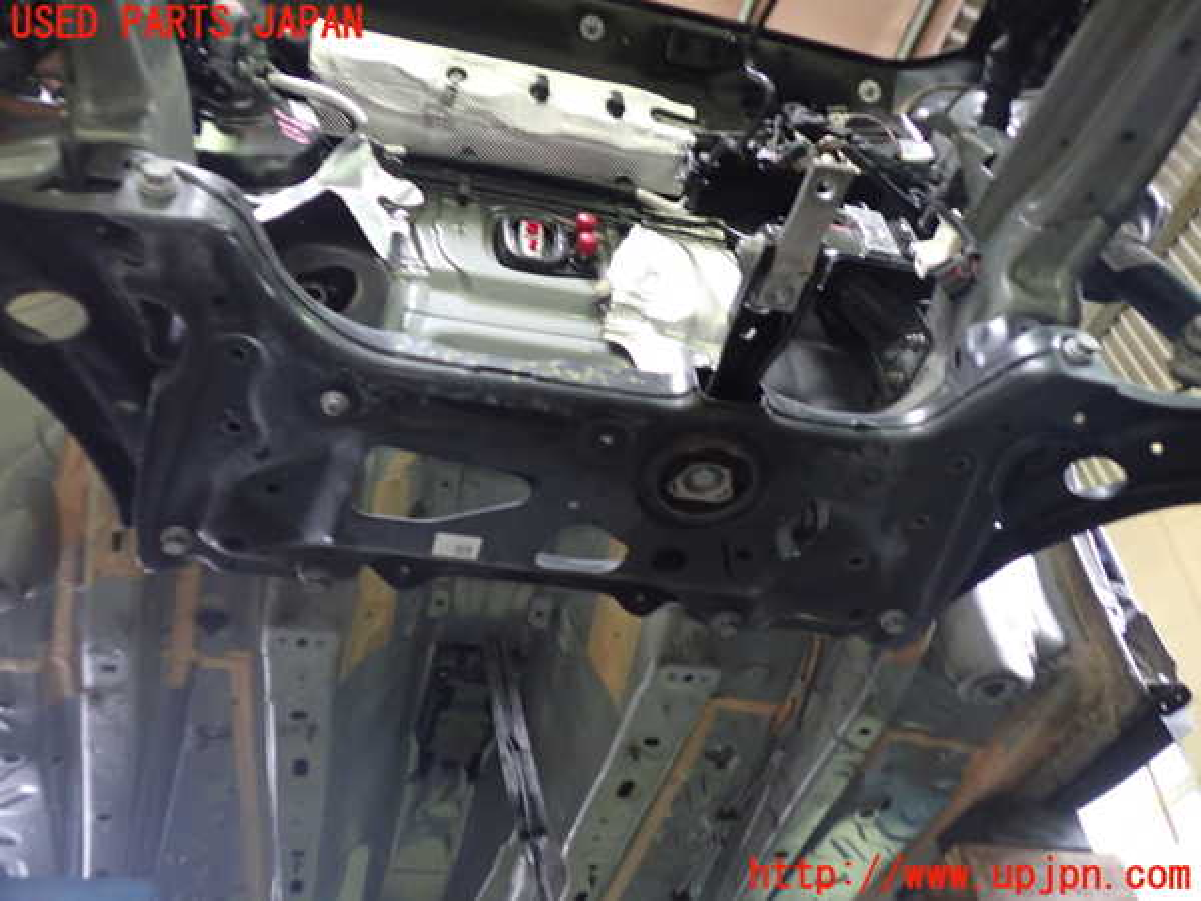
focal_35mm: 30
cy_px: 450
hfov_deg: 60.0
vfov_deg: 46.8
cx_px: 600
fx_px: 1041
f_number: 2.3
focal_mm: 5.4
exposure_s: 1/30
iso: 800
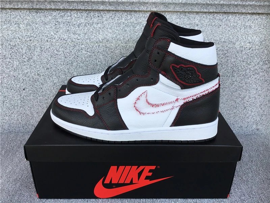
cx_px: 135
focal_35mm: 31
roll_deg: -0.9
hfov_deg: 58.4
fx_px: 242
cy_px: 102
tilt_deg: -26.5
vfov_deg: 45.4
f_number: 2.4
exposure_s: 1/360
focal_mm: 3.3
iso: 25
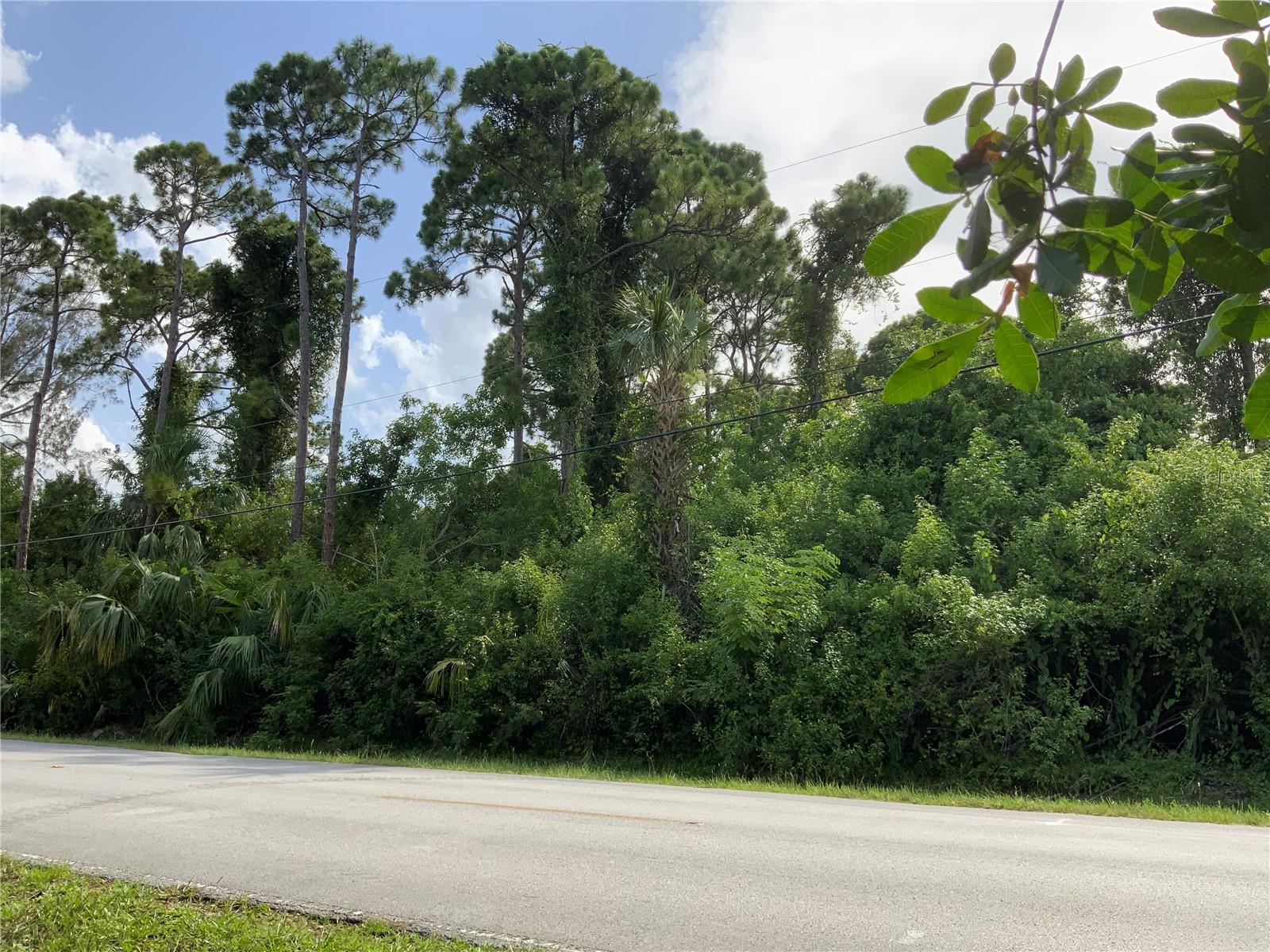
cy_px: 476
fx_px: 1064
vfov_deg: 48.2
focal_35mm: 29
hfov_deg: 61.7
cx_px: 635
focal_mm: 3
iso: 16
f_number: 1.8
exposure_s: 1/898
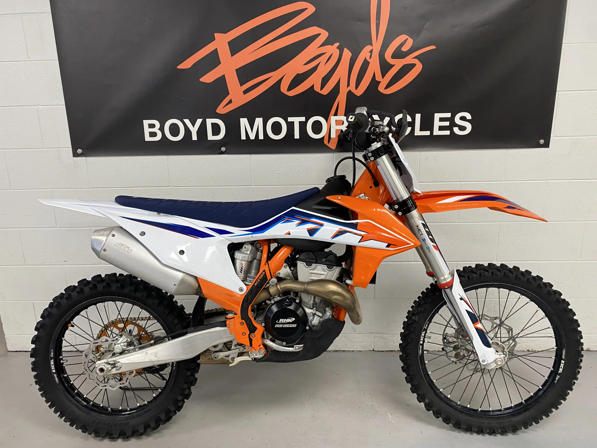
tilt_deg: -14.4
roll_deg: +2.6
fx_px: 448
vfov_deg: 53.1
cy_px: 224
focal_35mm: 26
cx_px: 298
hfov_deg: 67.3
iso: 64
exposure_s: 1/50
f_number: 1.8
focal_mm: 4.25
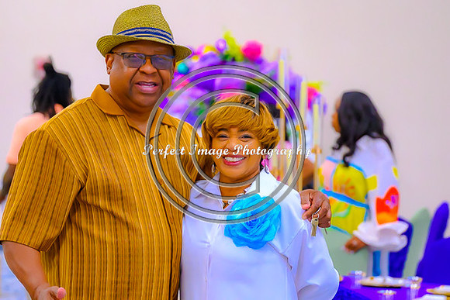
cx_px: 247
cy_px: 135
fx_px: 1454
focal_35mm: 116
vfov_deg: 11.8
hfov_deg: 17.6
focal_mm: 71
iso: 4000
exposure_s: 1/200
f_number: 2.8
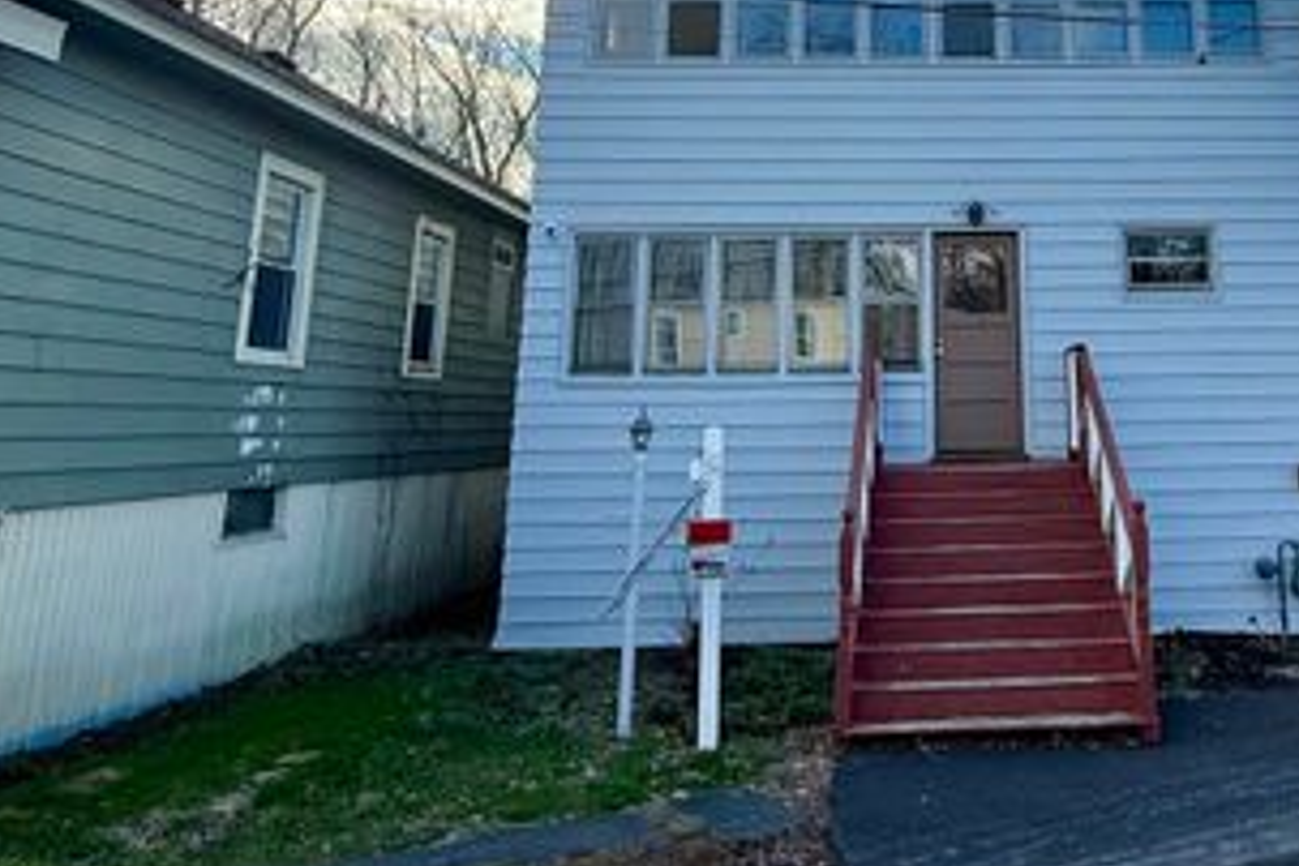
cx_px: 965
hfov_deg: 56.0
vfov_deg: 39.3
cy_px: 156
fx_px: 1155
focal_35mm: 32
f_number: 2.2
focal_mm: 2.22
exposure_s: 1/864
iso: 64
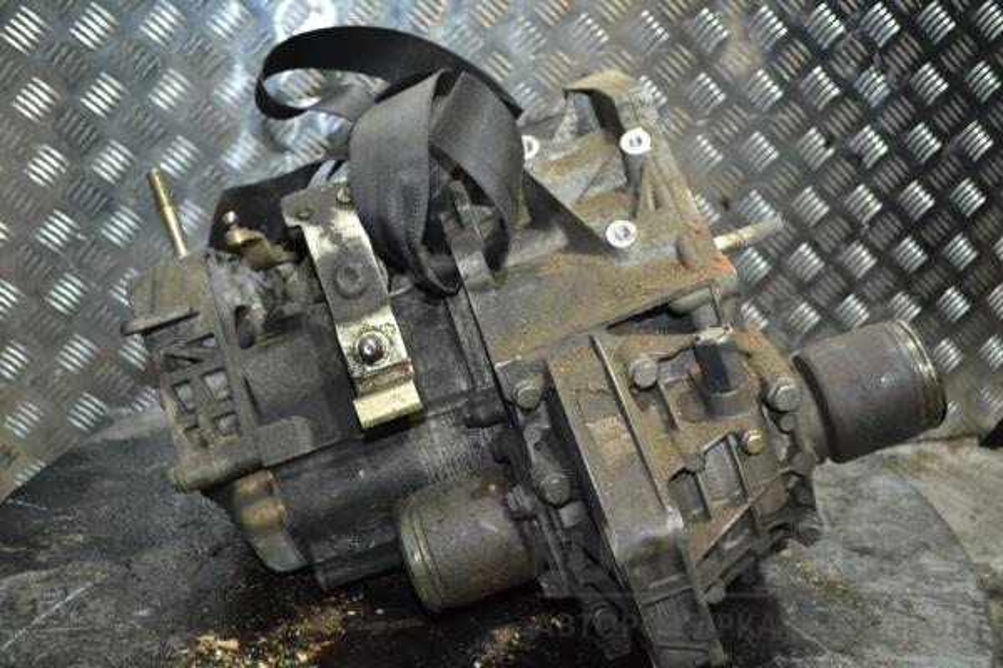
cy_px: 334
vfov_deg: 31.9
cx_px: 502
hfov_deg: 46.4
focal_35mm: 42
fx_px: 1170
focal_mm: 28
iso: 1600
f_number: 4.5
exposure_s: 1/60
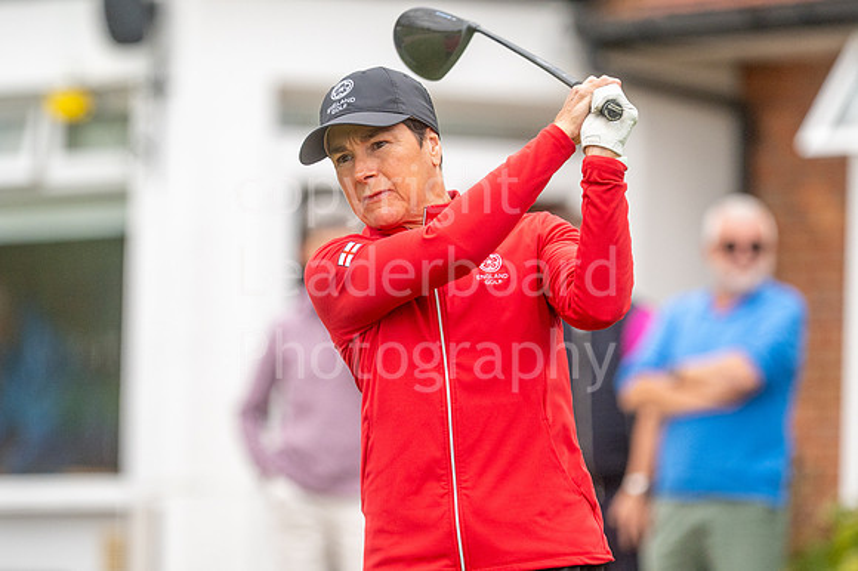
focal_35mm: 565
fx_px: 13449
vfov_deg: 2.4
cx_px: 326
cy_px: 307
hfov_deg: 3.7
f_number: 4.5
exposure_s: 1/1600
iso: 400
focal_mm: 300
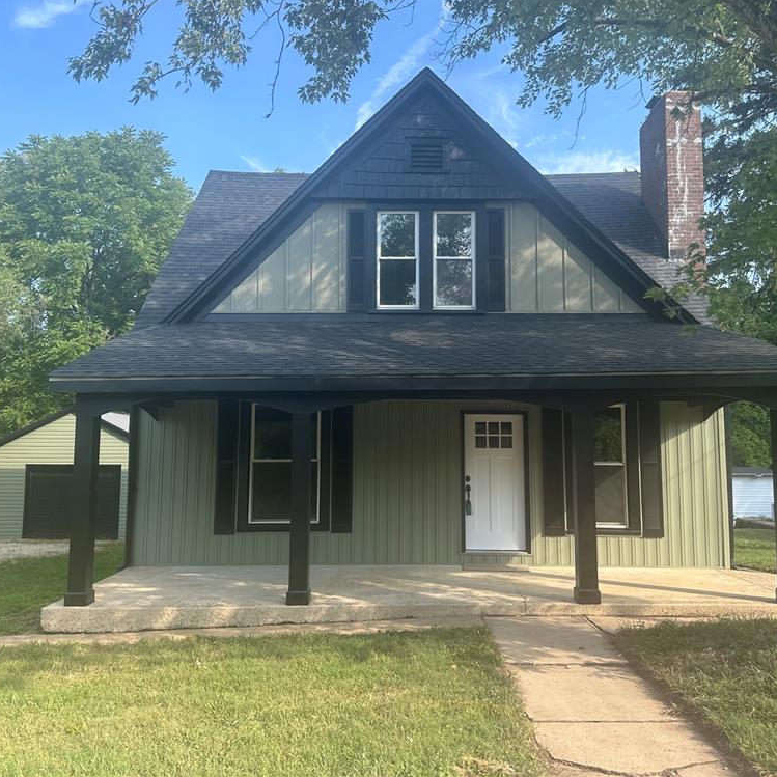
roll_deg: -0.4
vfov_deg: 55.6
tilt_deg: +5.6
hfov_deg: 55.6
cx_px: 405
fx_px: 736
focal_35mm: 29
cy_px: 380
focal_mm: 6.86
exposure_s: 1/864
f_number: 1.78
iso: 80
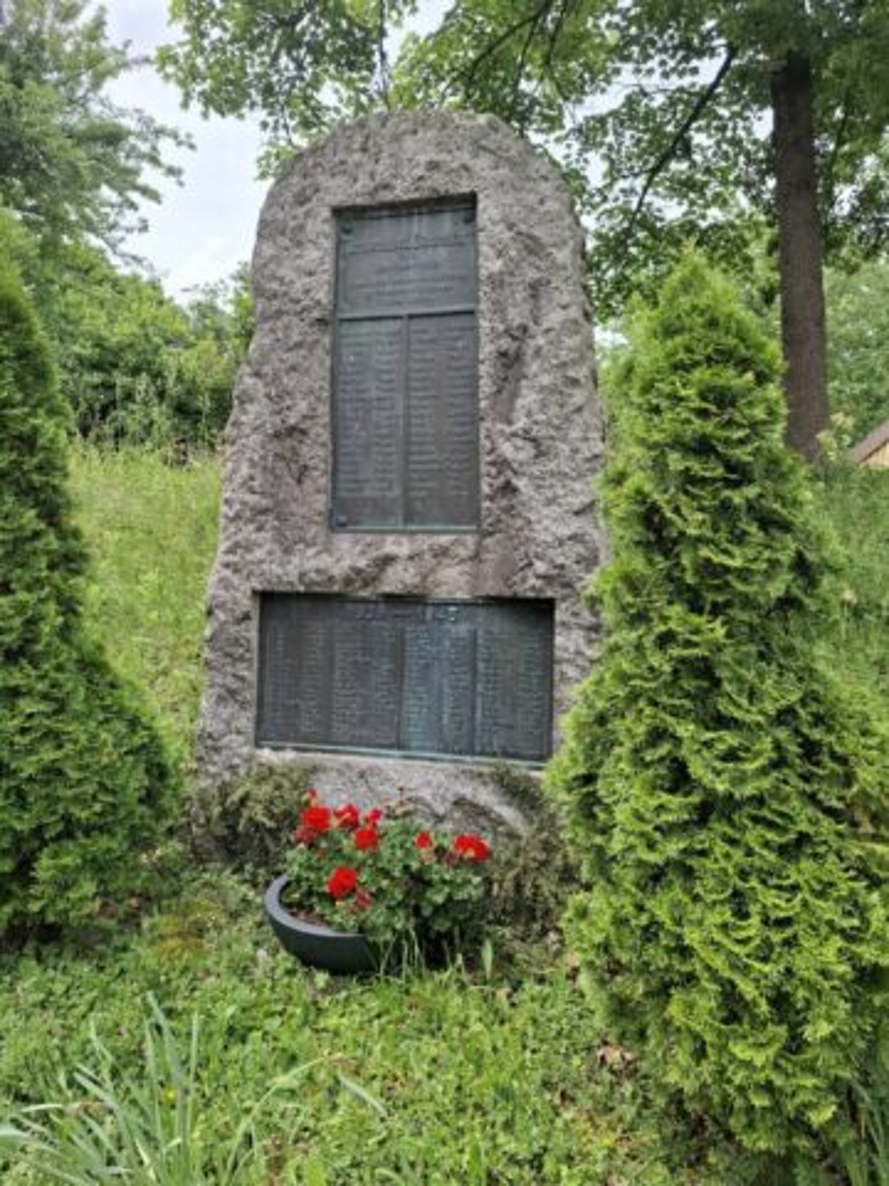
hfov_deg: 58.9
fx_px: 788
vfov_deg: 73.9
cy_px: 593
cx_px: 444
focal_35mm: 23
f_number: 1.8
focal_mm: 5.54
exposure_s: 1/591
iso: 50
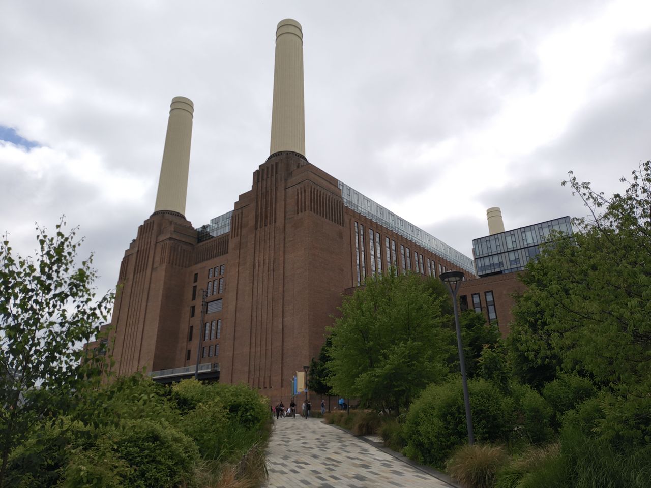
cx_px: 326
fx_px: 451
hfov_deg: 71.6
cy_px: 244
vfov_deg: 56.8
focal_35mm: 24
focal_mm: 5.56
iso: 102
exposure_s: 1/2856
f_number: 1.8
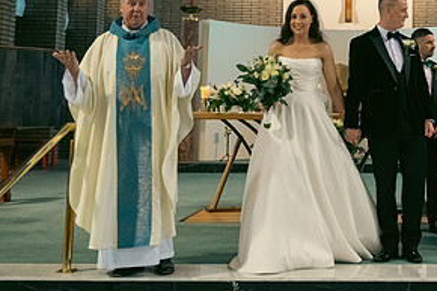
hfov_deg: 31.0
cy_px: 23
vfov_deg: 21.4
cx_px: 387
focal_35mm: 62
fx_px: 752
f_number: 3.5
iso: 1000
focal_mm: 31
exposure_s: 1/160
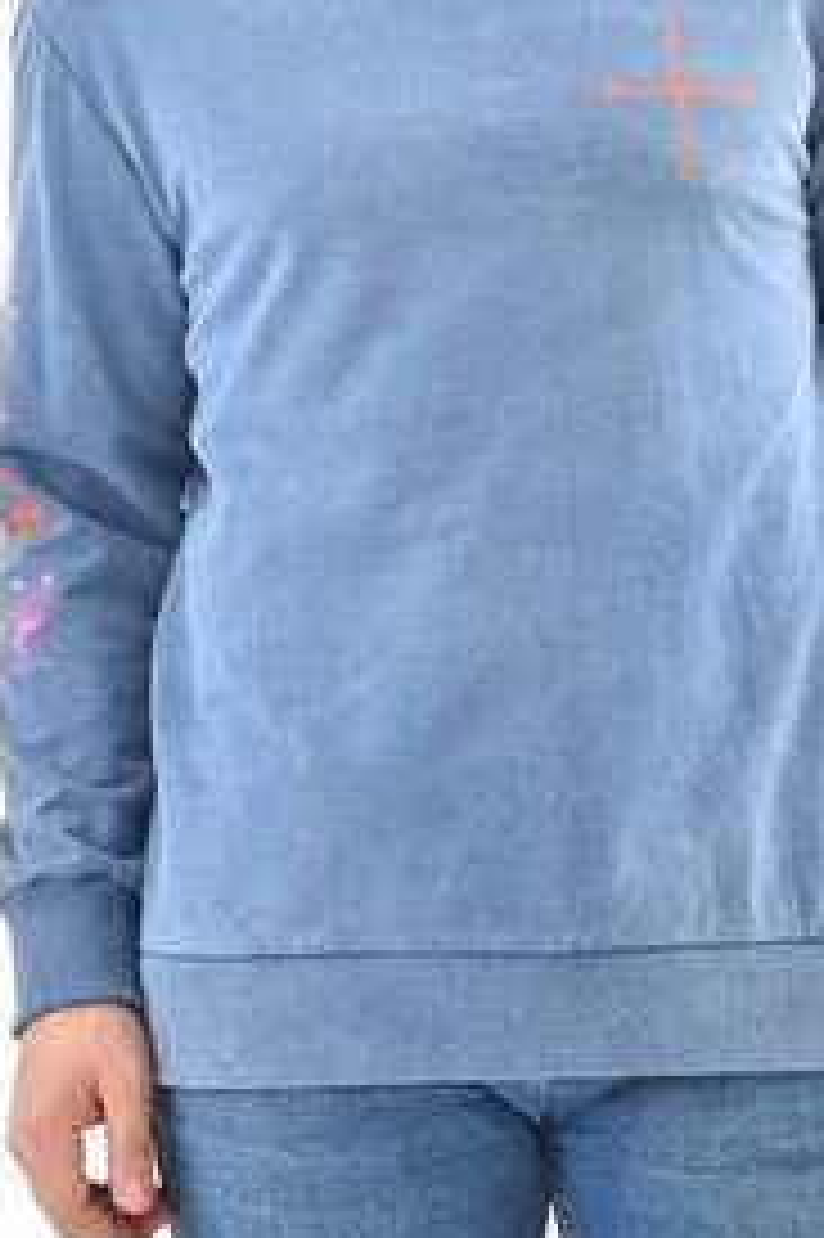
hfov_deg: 6.0
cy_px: 315
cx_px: 558
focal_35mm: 228
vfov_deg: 9.0
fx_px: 7837
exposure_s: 1/160
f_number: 7.1
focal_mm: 116
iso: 100
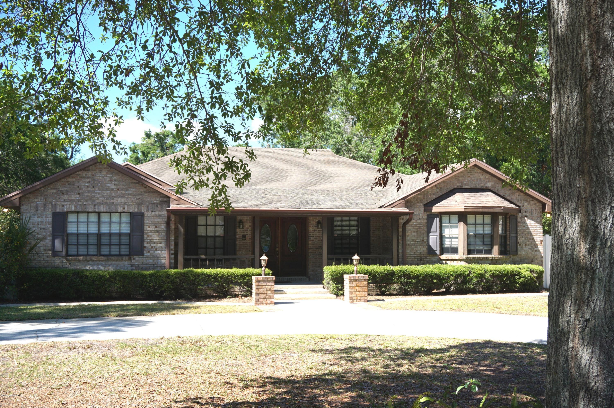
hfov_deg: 48.0
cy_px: 204
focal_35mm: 40
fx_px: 690
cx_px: 307
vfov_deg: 32.9
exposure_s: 1/500
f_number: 5.6
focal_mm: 27
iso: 100
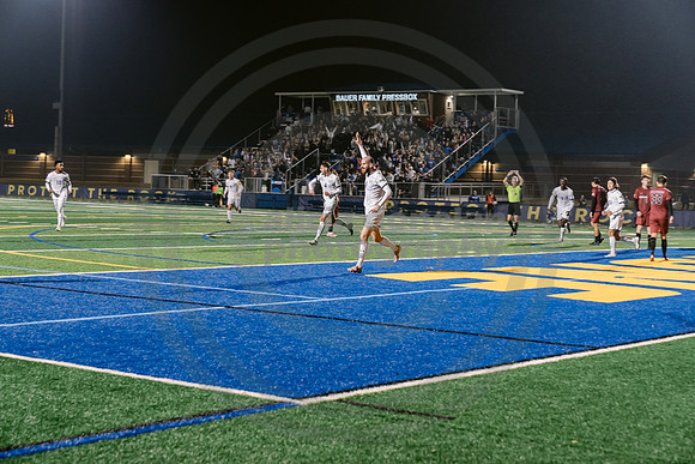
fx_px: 1352
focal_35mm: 70
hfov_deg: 28.8
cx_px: 348
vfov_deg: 19.5
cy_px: 232
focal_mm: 70
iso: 2500
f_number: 4.5
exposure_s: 1/200
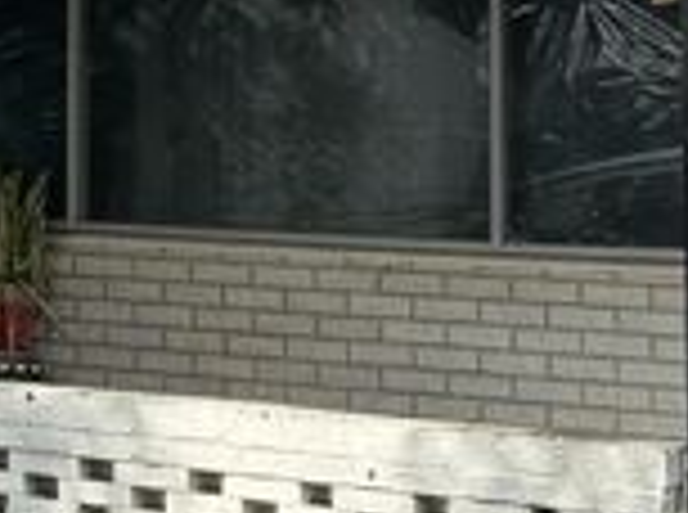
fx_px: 3192
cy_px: -112
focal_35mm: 161
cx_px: -733
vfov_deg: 9.1
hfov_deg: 11.1
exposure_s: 1/2833
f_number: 1.78
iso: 80
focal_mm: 6.76
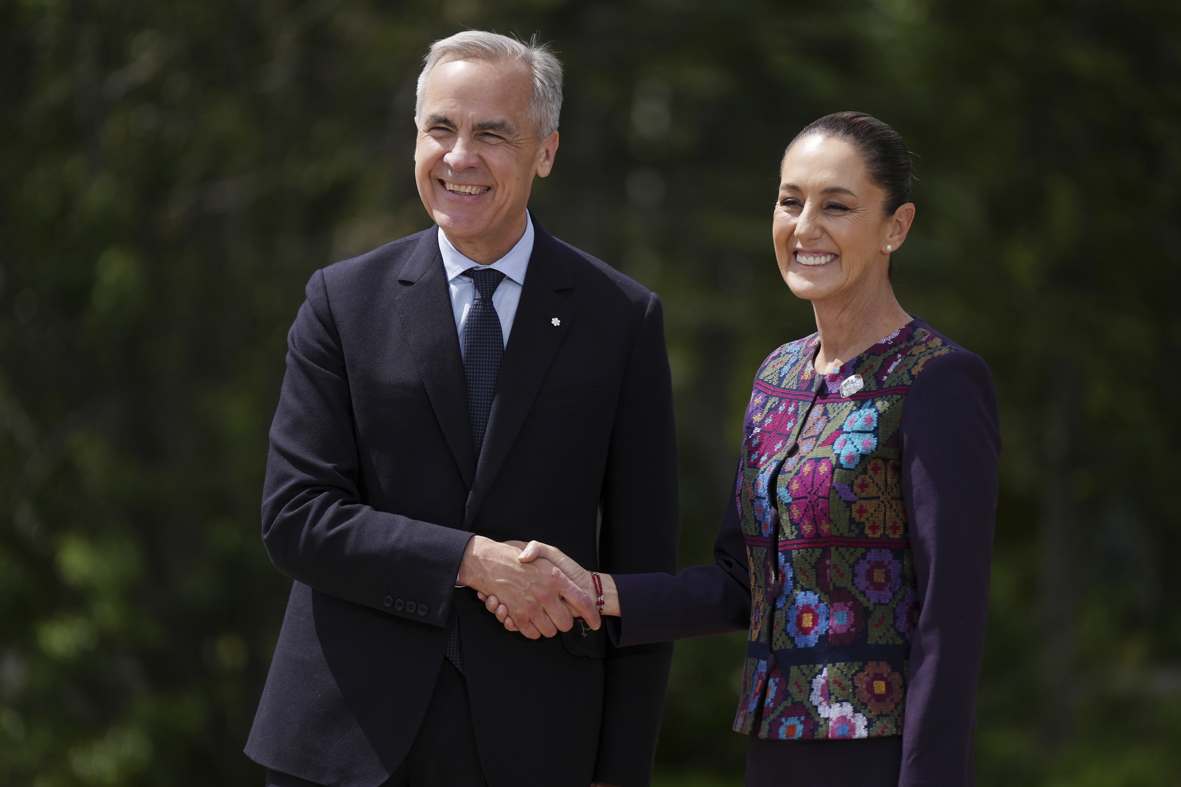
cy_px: 394
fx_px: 6561
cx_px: 590
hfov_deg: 10.3
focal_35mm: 200
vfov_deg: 6.9
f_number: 2.8
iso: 250
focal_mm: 200
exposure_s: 1/6400
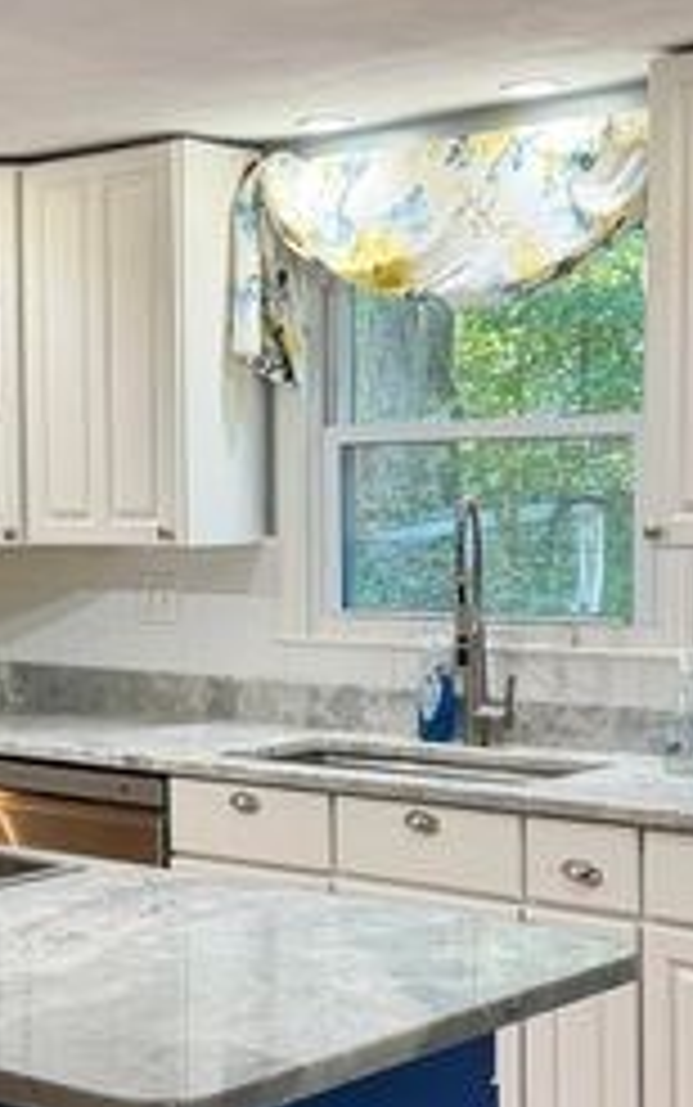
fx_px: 2083
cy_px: 628
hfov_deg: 18.5
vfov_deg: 29.7
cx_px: 40
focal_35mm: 69
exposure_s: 1/60
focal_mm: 6.76
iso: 200
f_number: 1.78
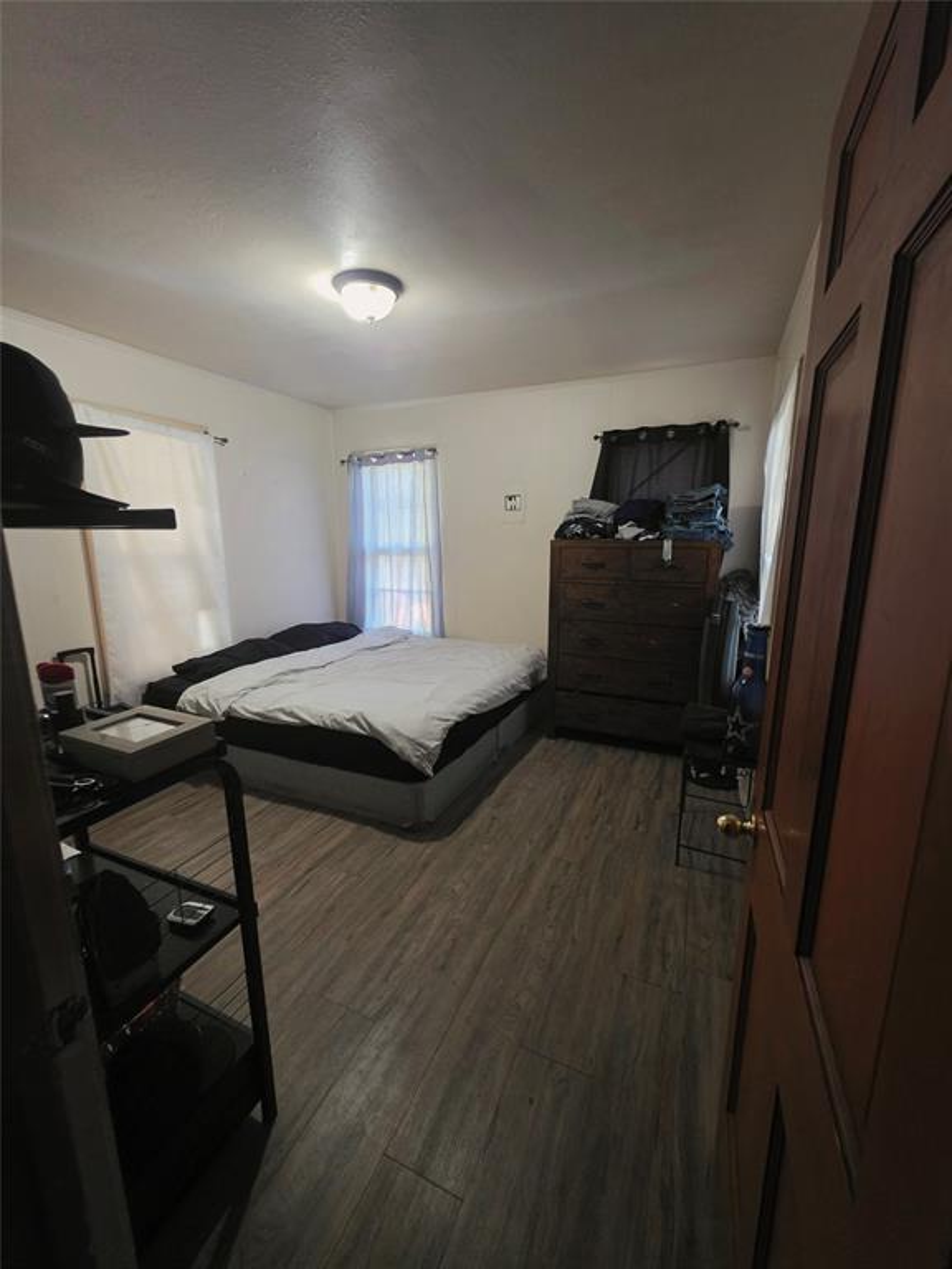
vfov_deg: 106.2
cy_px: 634
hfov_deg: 89.9
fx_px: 477
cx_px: 476
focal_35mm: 13
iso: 640
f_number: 1.9
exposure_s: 1/60.2
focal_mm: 2.2
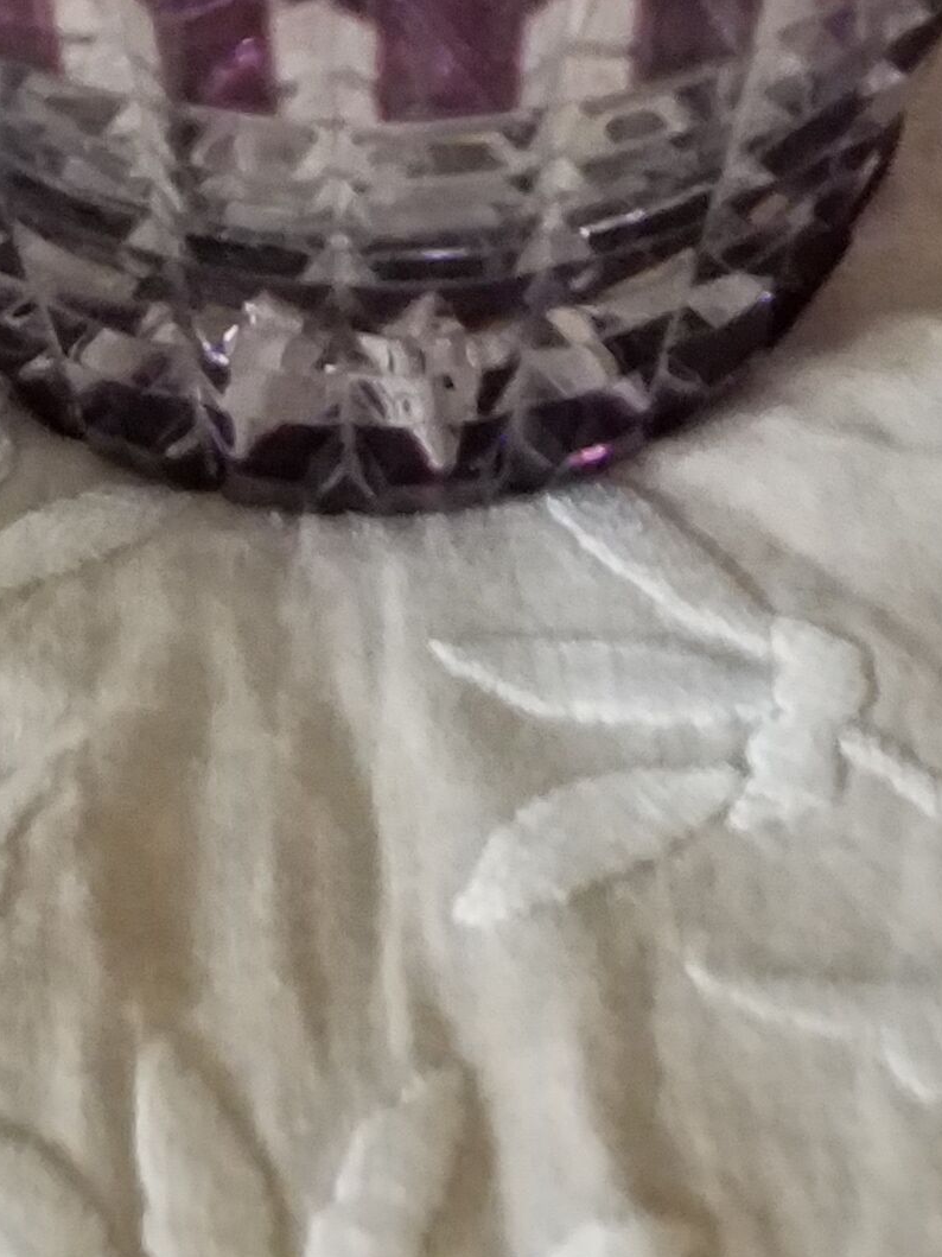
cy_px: -1123
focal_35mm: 99
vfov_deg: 16.2
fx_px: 3593
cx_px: 301
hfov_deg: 14.9
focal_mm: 4.2
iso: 400
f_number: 1.7
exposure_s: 1/10
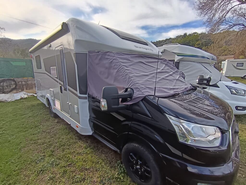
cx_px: 123
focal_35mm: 17
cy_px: 92
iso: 100
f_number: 2.2
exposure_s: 1/282
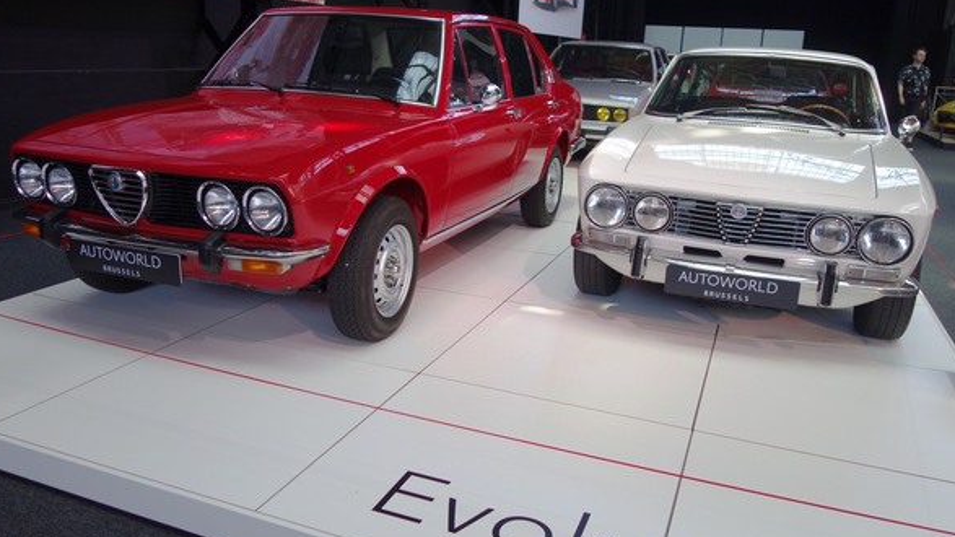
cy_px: 257
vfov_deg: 38.9
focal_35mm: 30
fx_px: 760
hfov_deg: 64.3
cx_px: 470
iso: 125
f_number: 2.2
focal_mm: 10.4
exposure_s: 1/100
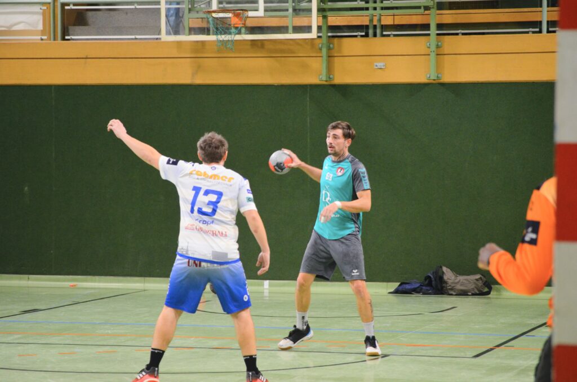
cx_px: 288
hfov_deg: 18.2
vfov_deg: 12.1
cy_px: 191
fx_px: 1799
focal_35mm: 112
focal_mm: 75
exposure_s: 1/200
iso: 1600
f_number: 4.2
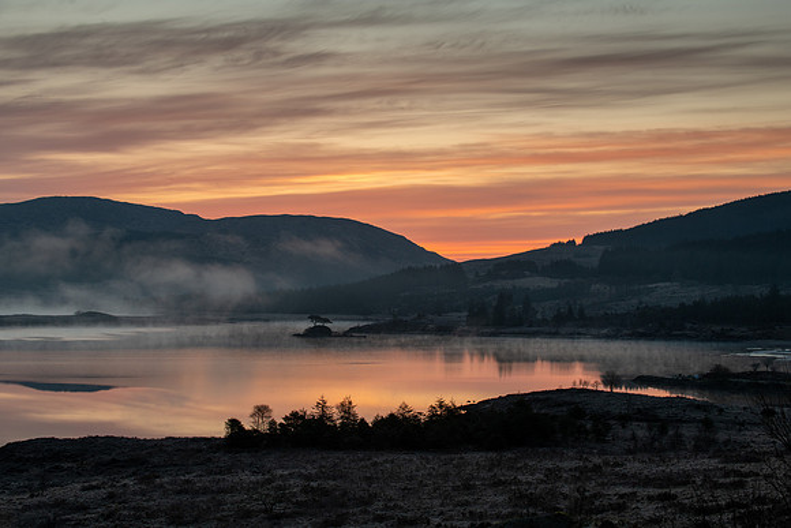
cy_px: 264
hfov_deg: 28.8
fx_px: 1538
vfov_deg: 19.5
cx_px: 396
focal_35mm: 70
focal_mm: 70
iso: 250
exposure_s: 1/80
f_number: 8
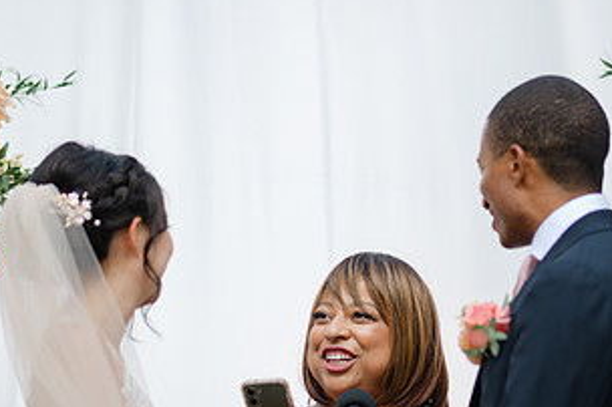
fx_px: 5094
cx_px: 380
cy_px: 363
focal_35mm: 300
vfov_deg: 4.6
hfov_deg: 6.9
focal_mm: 105
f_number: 1.4
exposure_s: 1/640
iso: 64
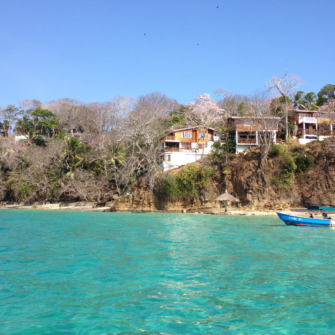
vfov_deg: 40.0
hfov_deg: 40.0
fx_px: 460
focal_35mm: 42
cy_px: 167
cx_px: 189
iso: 50
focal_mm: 4.28
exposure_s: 1/1346
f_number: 2.4
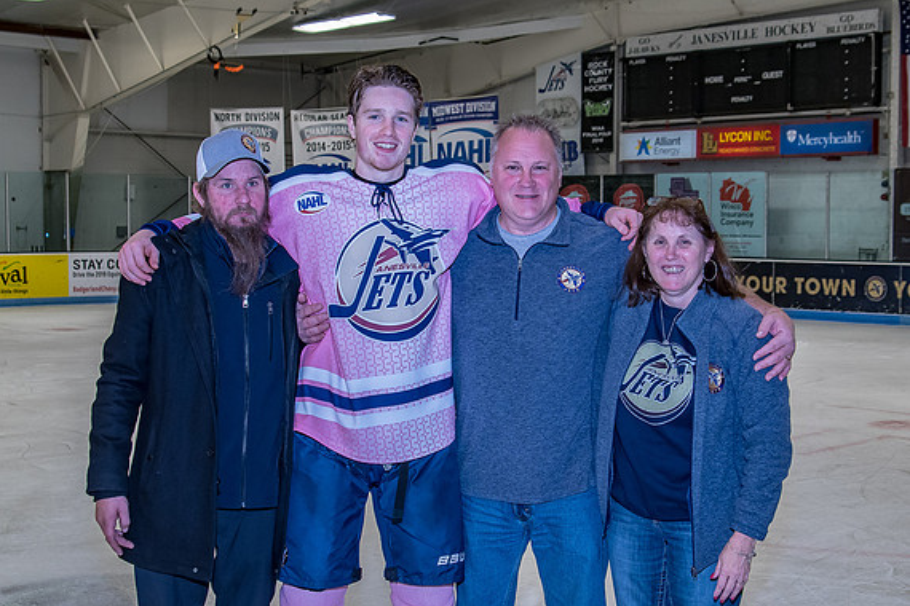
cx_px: 475
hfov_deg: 37.5
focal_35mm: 53
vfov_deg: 25.5
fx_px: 1340
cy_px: 315
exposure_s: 1/250
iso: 800
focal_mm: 28
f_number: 5
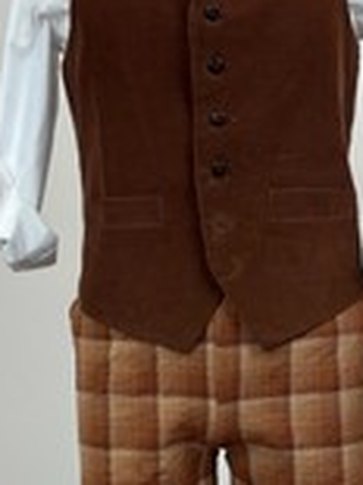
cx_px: 225
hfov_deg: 21.9
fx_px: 938
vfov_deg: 28.7
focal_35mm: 67
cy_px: 347
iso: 40
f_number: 1.6
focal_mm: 5.96
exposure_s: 1/193
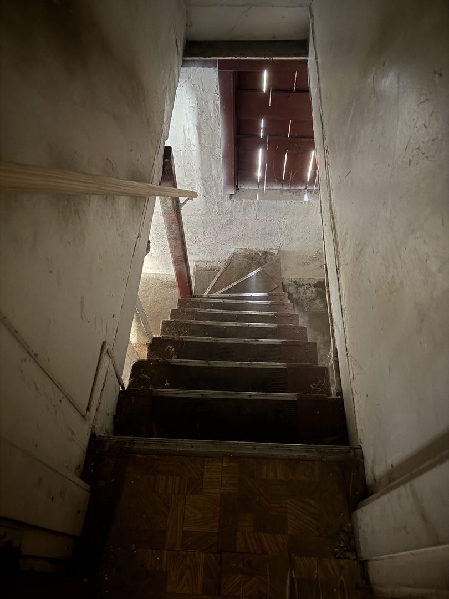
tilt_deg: -56.3
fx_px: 415
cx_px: 224
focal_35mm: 24
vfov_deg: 71.6
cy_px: 300
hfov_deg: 56.8
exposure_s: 1/5
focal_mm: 6.76
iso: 2000
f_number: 1.78
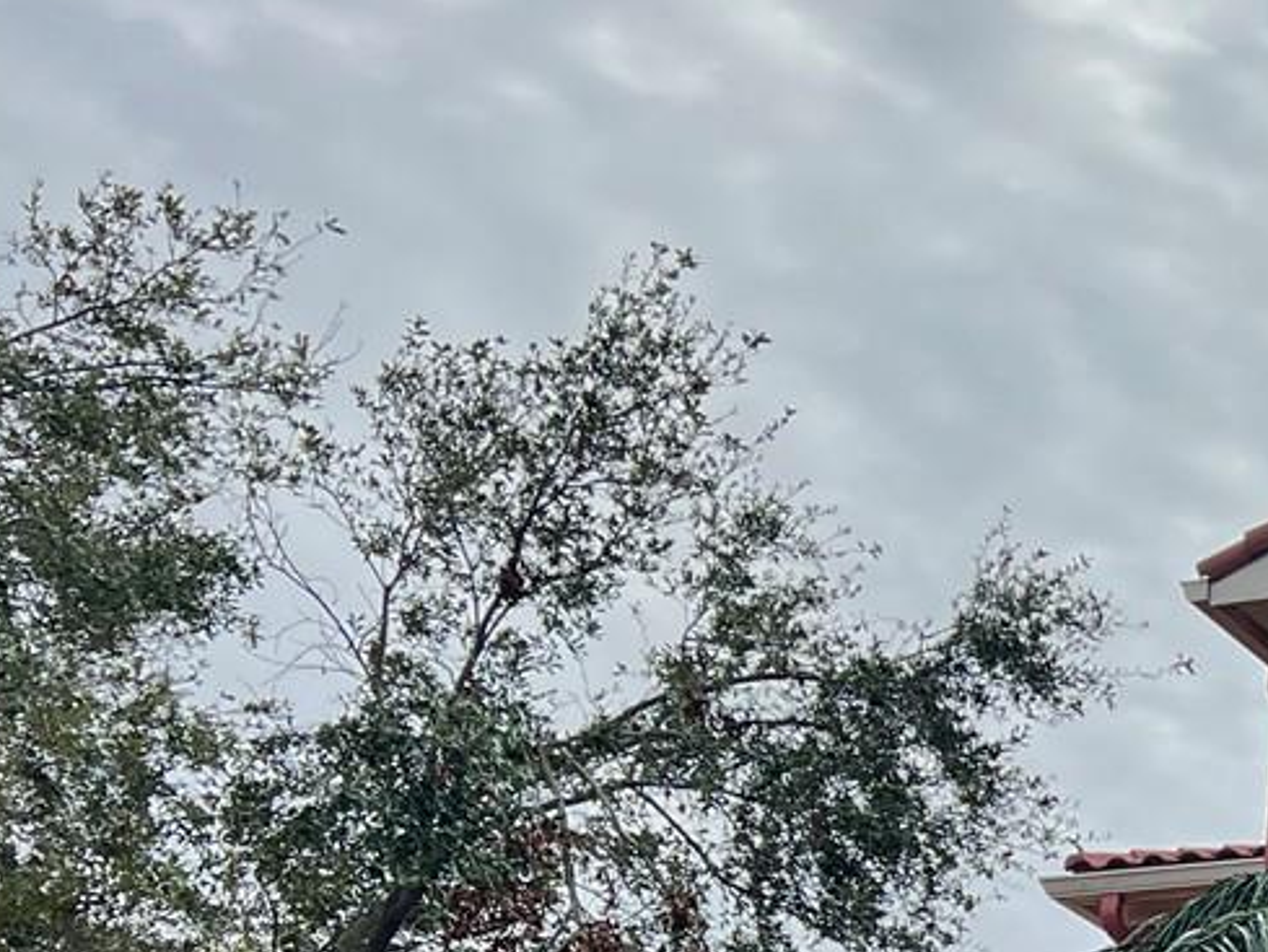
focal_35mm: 85
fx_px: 3114
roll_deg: -2.6
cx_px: 1999
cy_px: 1326
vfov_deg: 16.2
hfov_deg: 19.5
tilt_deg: +14.1
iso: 50
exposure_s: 1/2353
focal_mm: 5.7
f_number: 1.5
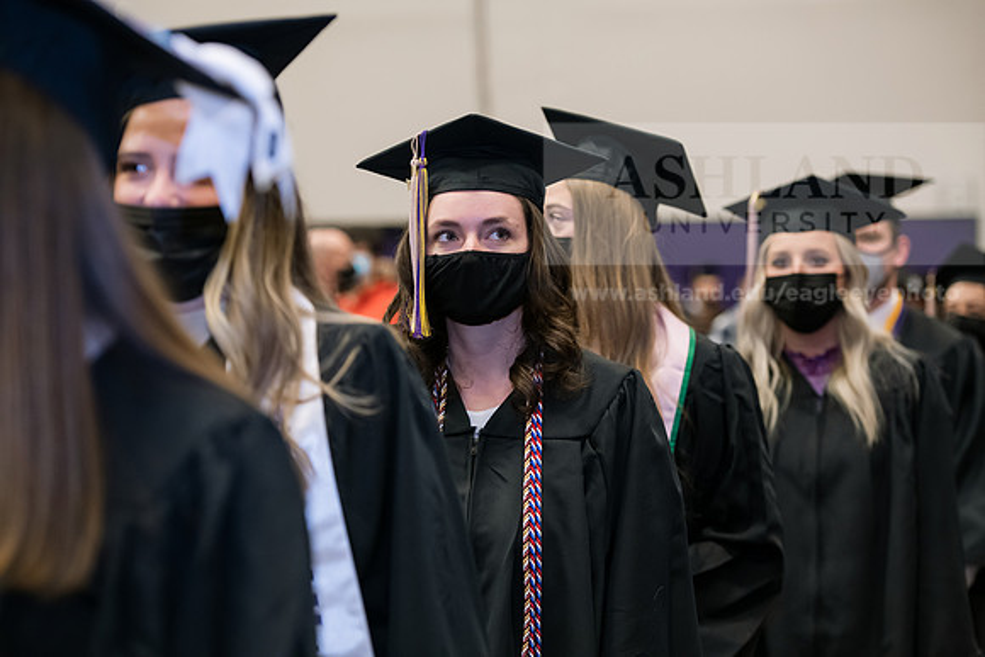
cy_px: 328
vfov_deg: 13.4
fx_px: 2791
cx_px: 492
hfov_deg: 20.0
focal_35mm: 102
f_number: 3.5
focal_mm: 102
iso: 1600
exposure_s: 1/200
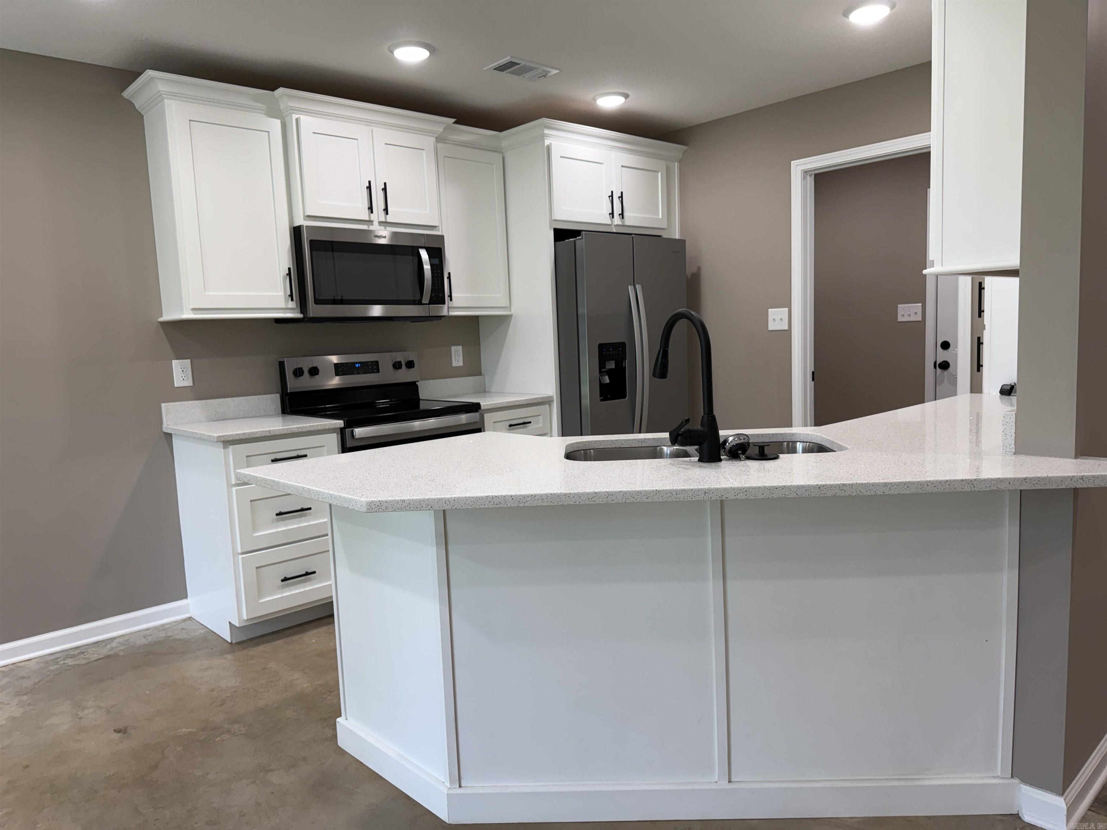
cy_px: 415
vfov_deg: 56.8
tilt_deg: -5.6
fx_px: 768
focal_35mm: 24
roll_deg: +2.4
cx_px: 554
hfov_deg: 71.6
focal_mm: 6.76
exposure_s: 1/120
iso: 80
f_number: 1.78
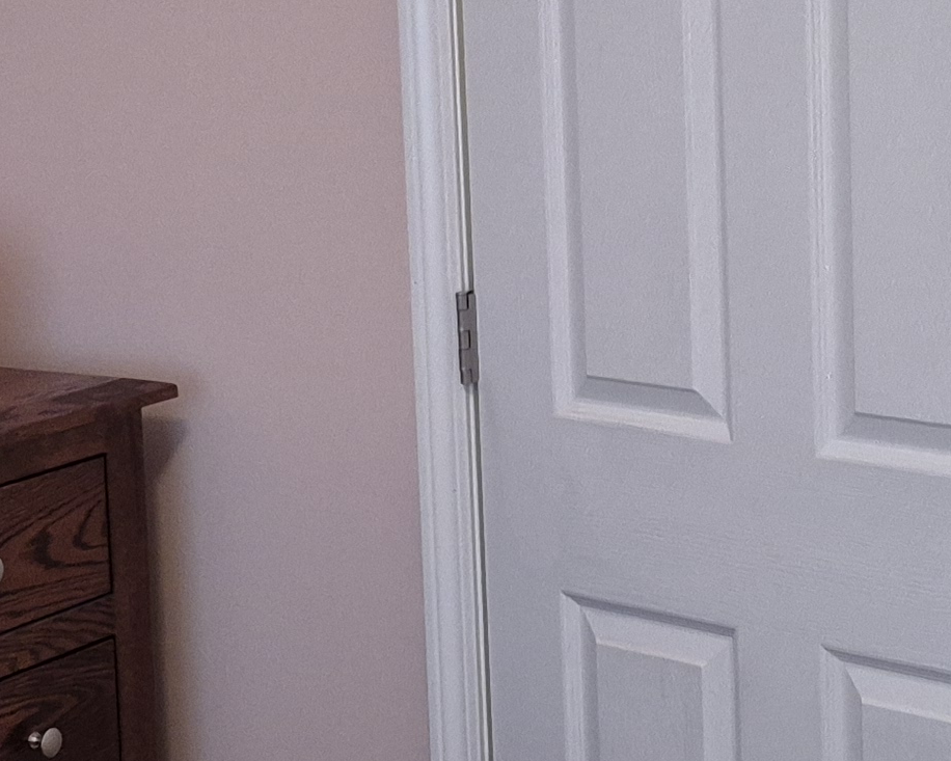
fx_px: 2759
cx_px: 646
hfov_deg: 19.5
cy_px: 323
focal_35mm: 98
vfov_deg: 15.7
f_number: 1.8
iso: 400
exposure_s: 1/120
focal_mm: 5.4
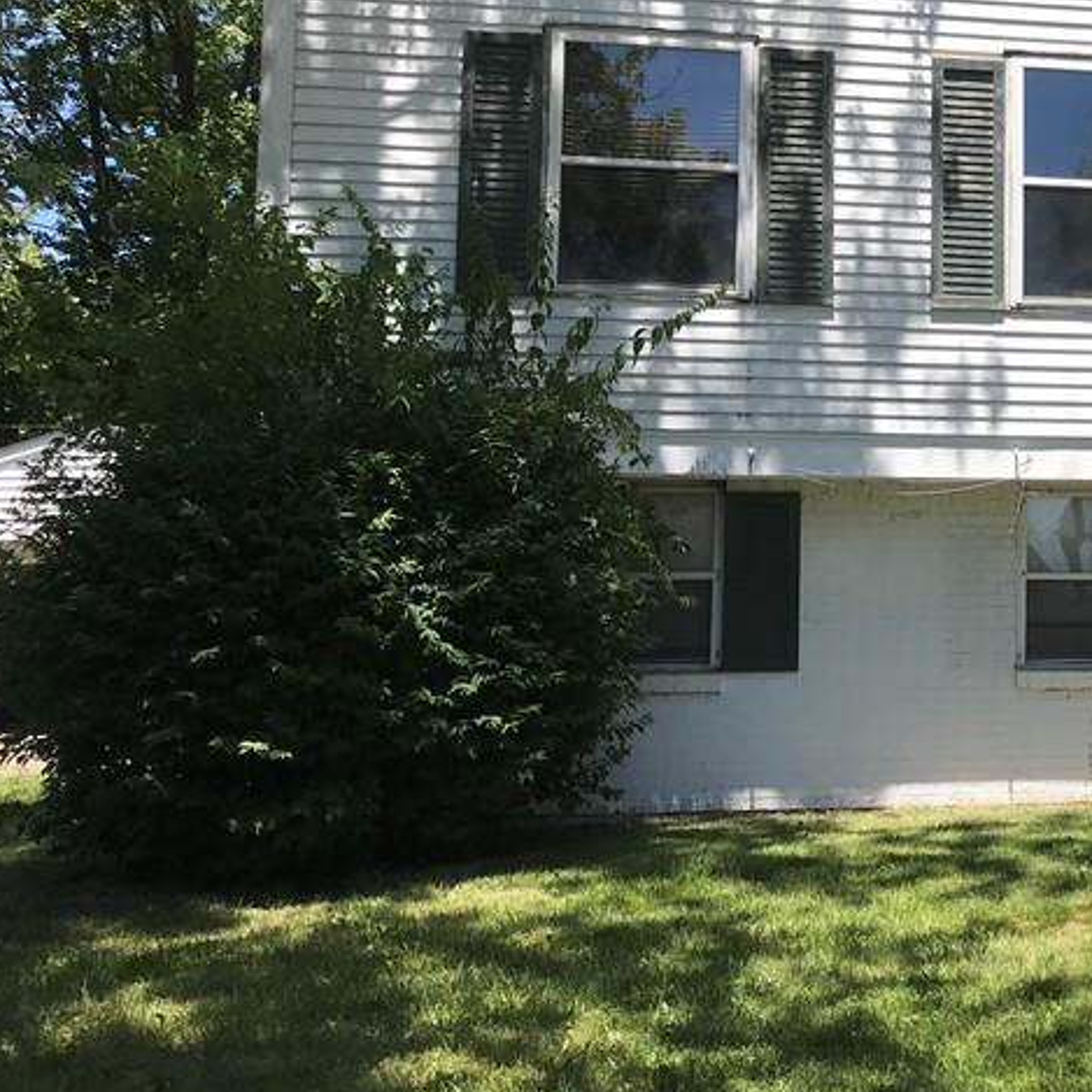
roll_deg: -0.2
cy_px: 445
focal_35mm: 54
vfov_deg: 31.6
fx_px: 1927
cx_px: 1139
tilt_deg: +5.1
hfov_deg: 29.2
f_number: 1.8
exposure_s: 1/1429
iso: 20
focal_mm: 3.99
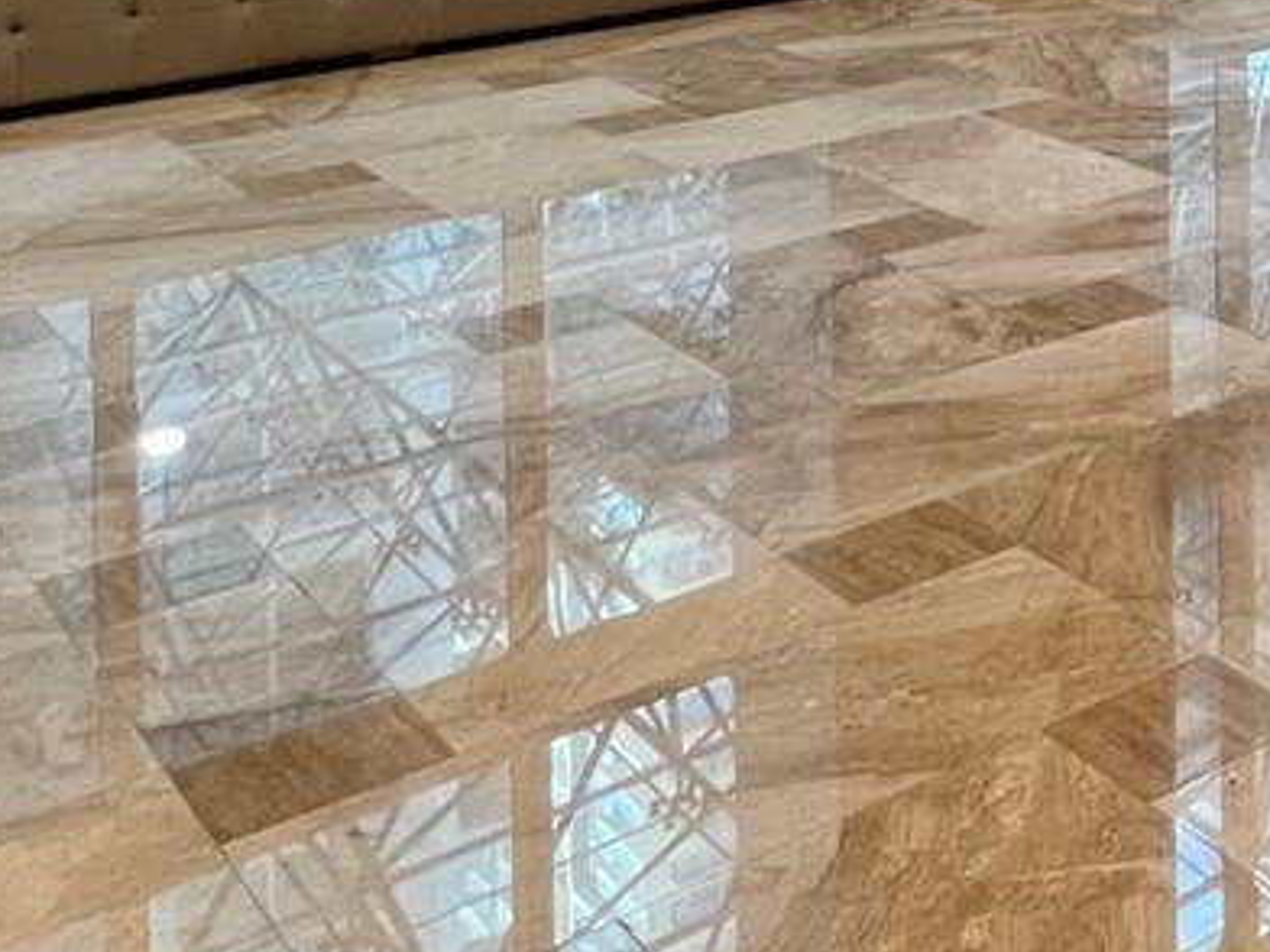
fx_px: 1944
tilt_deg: -1.2
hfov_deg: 27.0
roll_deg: +1.5
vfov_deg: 23.3
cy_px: -387
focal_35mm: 53
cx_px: 1847
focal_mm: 1.57
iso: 160
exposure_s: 1/60
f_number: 1.8
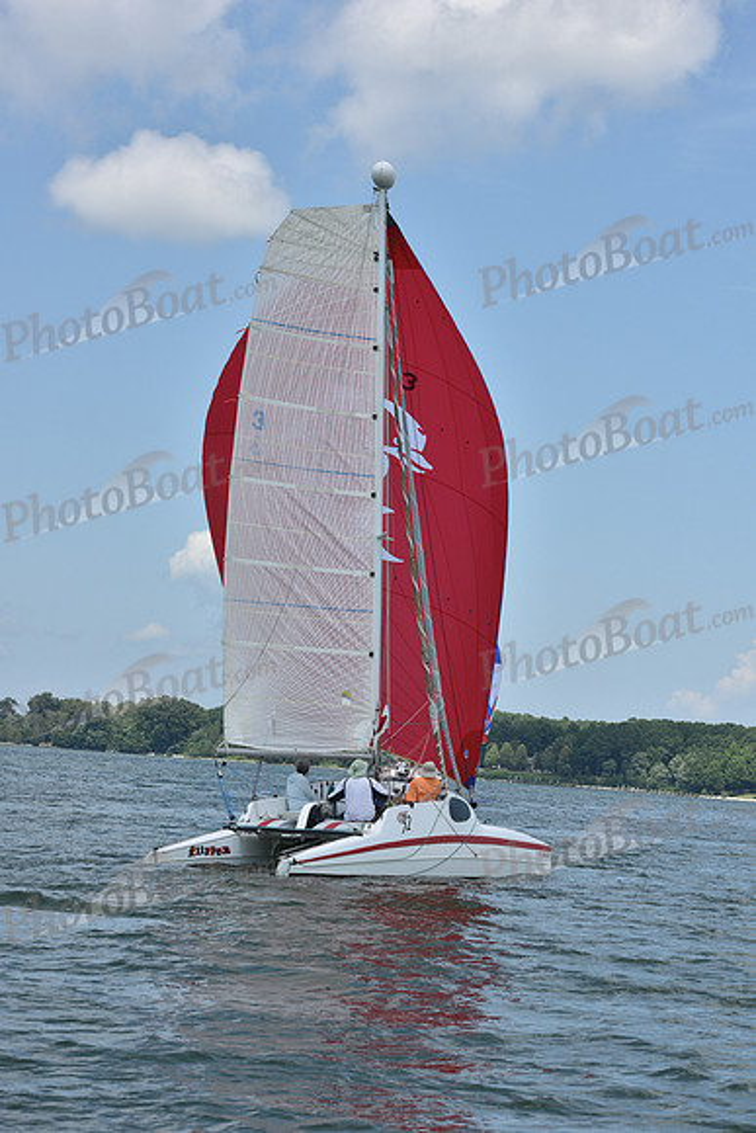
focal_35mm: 95
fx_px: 2990
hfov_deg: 14.4
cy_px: 566
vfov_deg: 21.5
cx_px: 378
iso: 320
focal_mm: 95
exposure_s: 1/1000
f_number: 10
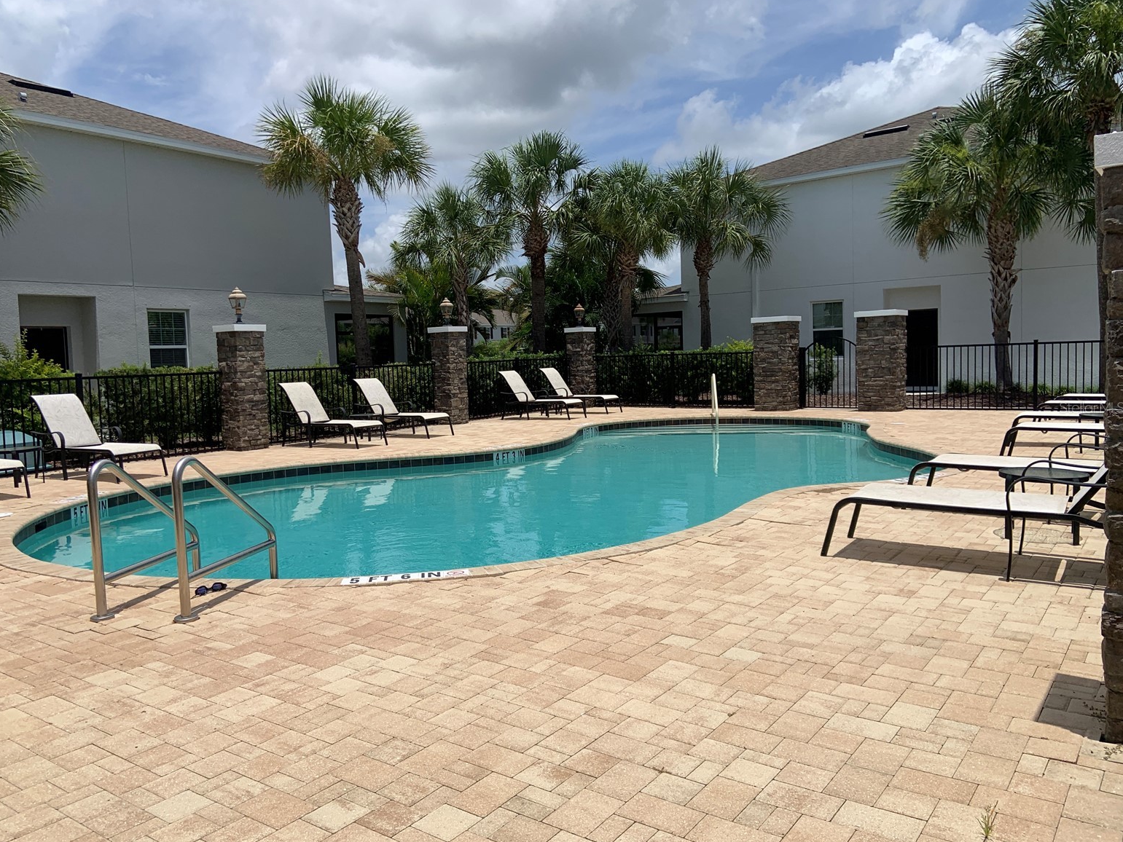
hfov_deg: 65.3
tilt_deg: -2.5
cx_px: 545
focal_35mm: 27
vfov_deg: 51.4
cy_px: 407
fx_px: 876
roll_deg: +1.9
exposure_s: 1/4673
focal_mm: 4.25
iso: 25
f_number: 1.8
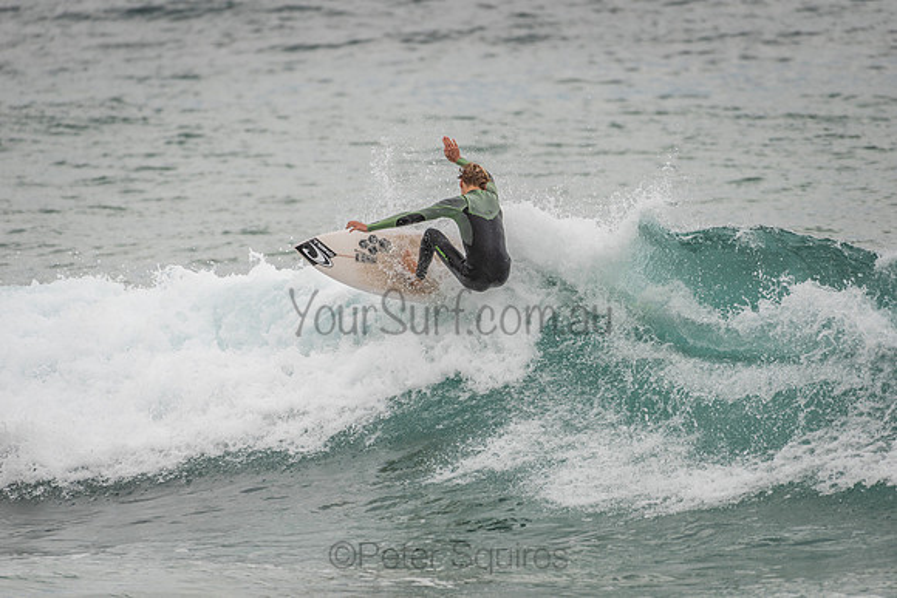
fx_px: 12461
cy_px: 299
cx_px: 448
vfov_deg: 2.8
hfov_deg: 4.1
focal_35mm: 500
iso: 280
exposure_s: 1/2000
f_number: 5.6
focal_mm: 500
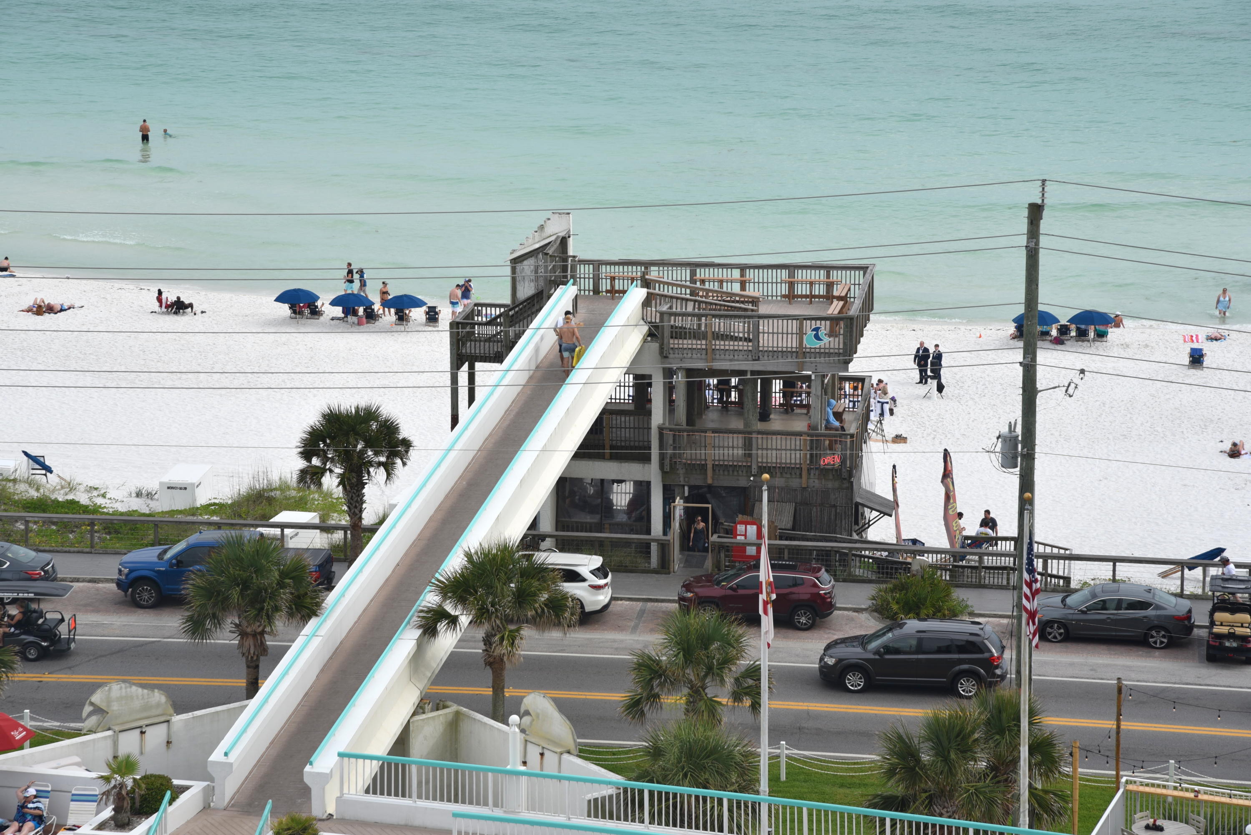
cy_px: 418
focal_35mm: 120
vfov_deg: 11.4
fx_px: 4171
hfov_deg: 17.1
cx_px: 626
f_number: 9
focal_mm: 120
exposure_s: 1/320
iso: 200
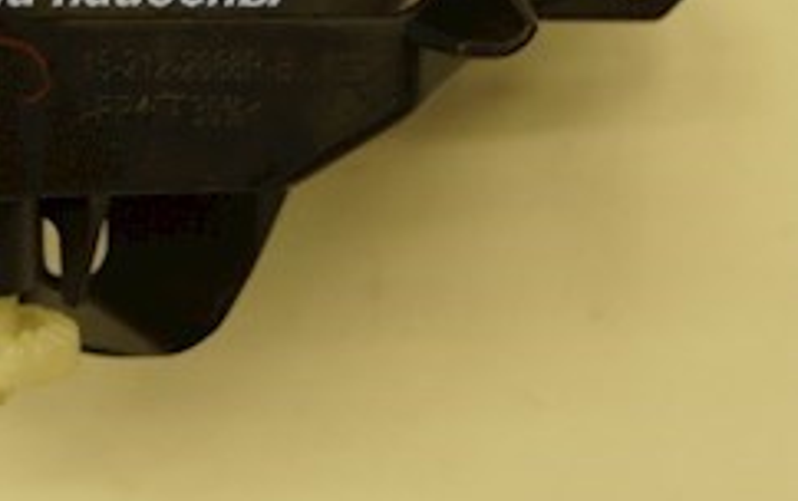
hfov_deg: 17.1
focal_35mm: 121
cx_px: 155
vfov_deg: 10.7
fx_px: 2635
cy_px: -105
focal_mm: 30
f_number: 4.5
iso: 640
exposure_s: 1/60
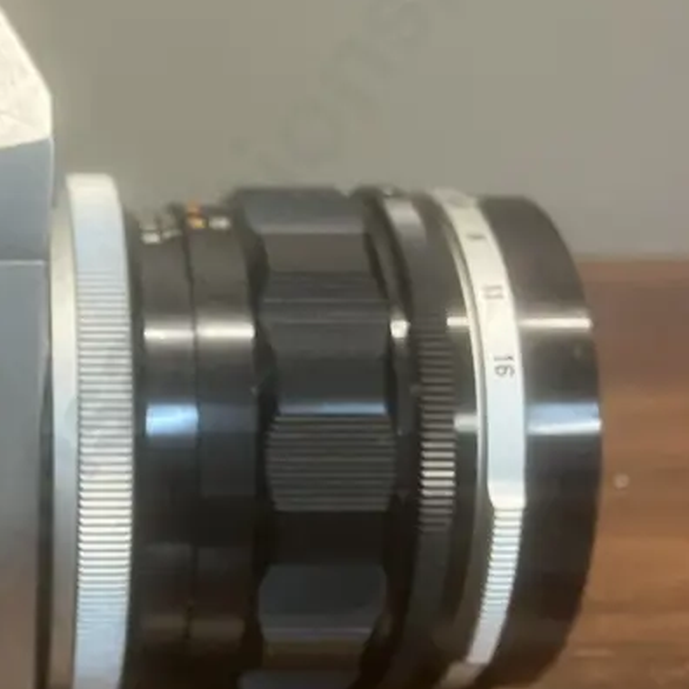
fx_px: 1441
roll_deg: +1.9
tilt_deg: -20.3
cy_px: 437
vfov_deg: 26.8
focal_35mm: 64
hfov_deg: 26.1
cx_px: 84
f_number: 1.8
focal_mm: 3.99
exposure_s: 1/33
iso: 250
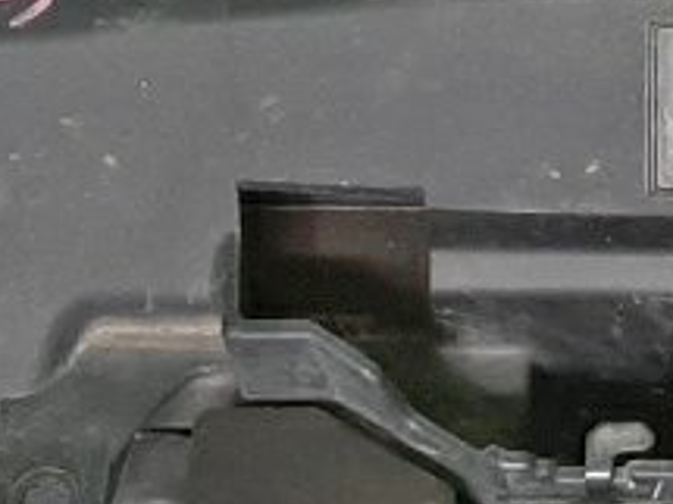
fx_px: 3381
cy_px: 141
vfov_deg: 8.5
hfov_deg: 11.1
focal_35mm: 174
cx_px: 886
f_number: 1.7
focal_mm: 3.93
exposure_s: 1/50
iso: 152
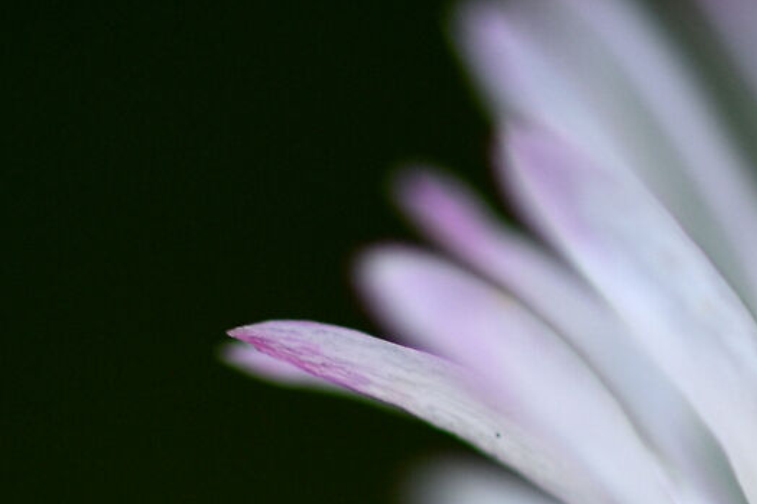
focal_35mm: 721
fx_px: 15161
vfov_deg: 1.9
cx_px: 1306
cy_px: 332
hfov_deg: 2.8
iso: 200
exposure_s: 1/320
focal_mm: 105
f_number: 5.3
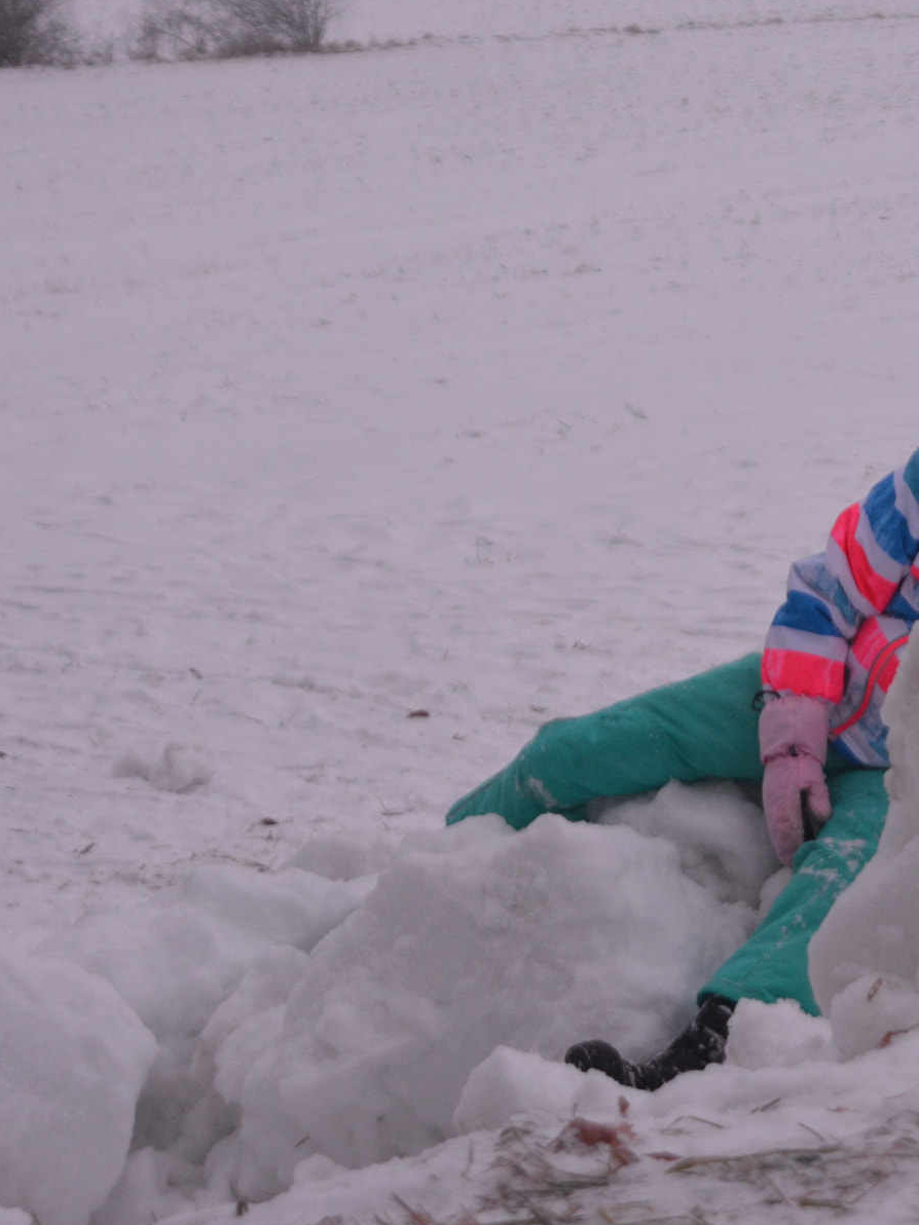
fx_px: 4035
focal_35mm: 114
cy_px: 550
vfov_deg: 17.3
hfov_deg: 12.8
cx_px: 952
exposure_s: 1/60
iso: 640
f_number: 4.2
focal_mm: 46
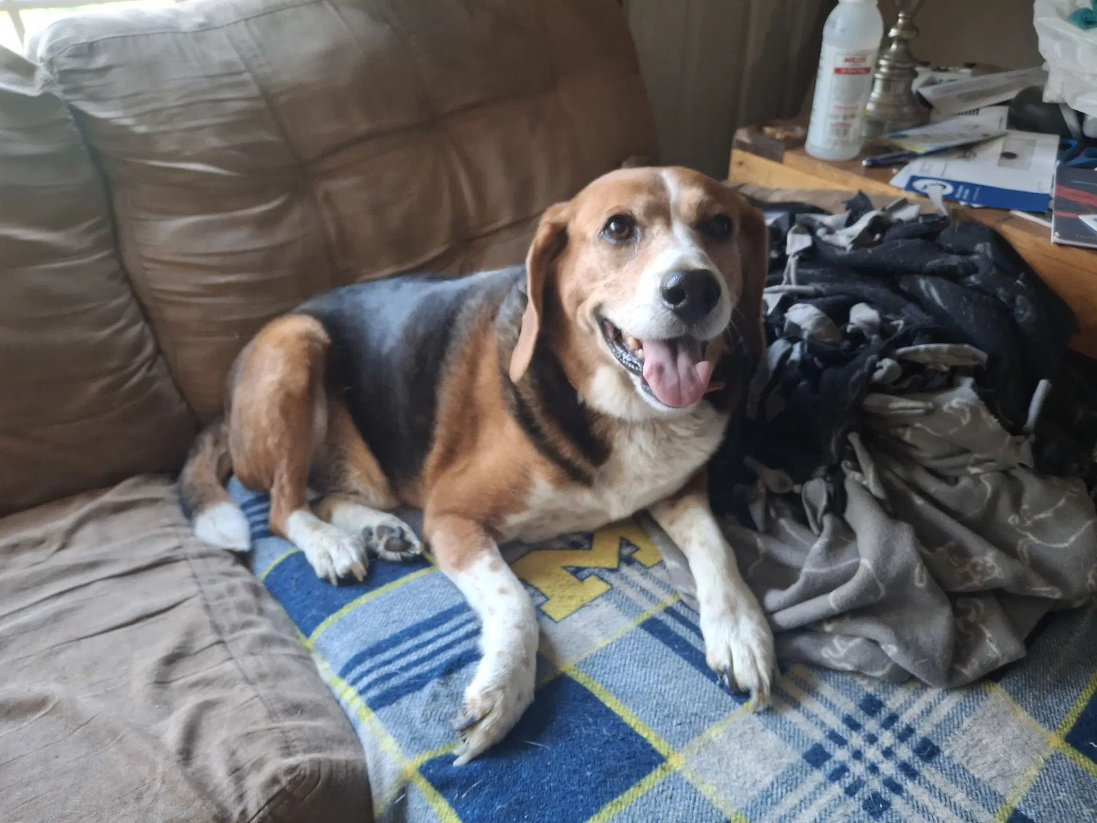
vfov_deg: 54.9
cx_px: 548
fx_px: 792
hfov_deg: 69.4
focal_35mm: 25
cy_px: 412
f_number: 1.8
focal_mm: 4.69
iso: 250
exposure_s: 1/30
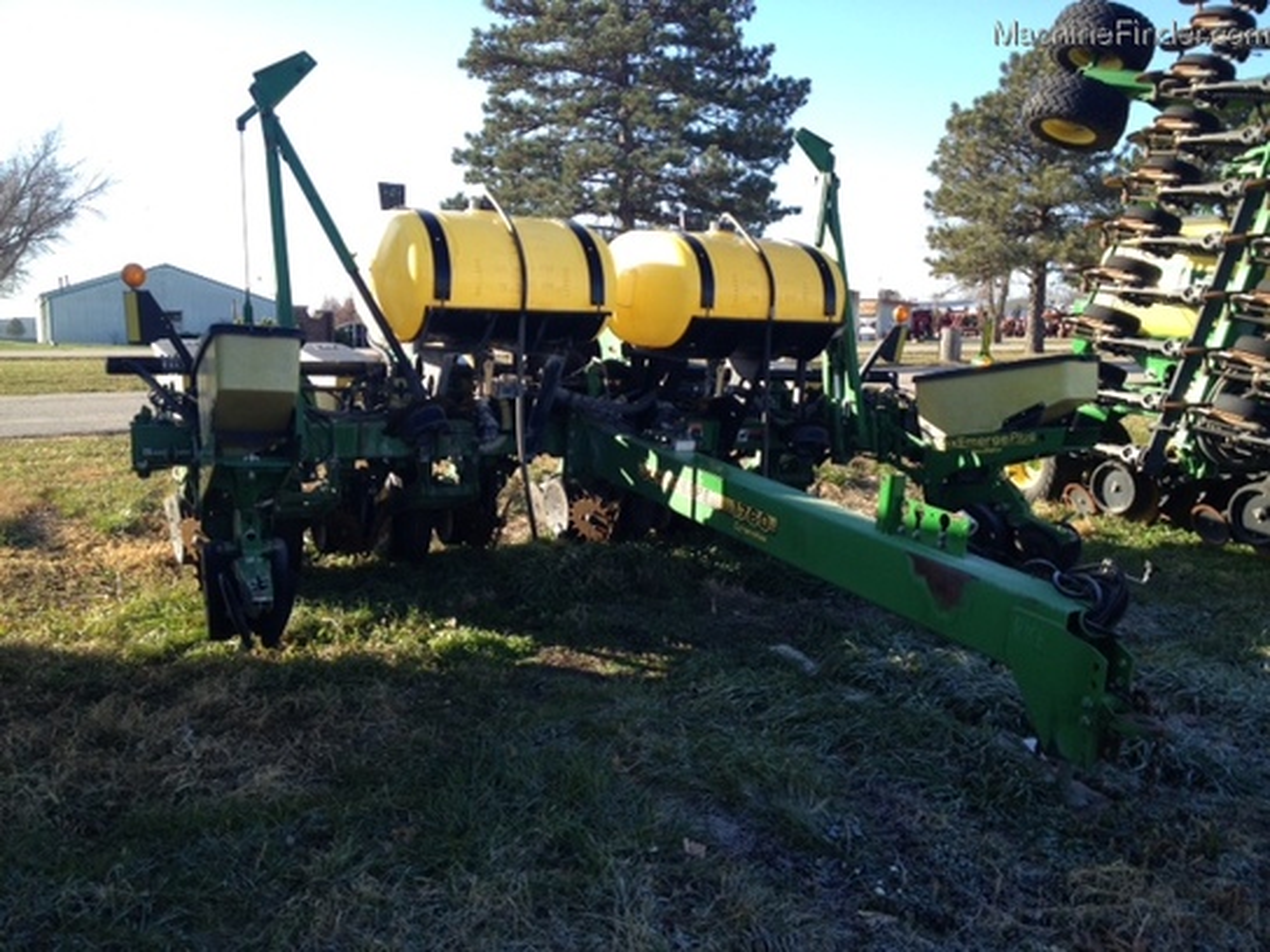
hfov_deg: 52.6
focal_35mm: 35
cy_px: 476
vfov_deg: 40.7
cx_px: 635
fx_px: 1284
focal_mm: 4.28
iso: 50
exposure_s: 1/460
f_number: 2.4
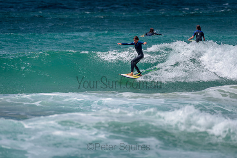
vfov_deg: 2.2
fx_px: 4045
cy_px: 71
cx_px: 141
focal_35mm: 614
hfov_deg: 3.4
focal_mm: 500
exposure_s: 1/2000
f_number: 5.6
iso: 80
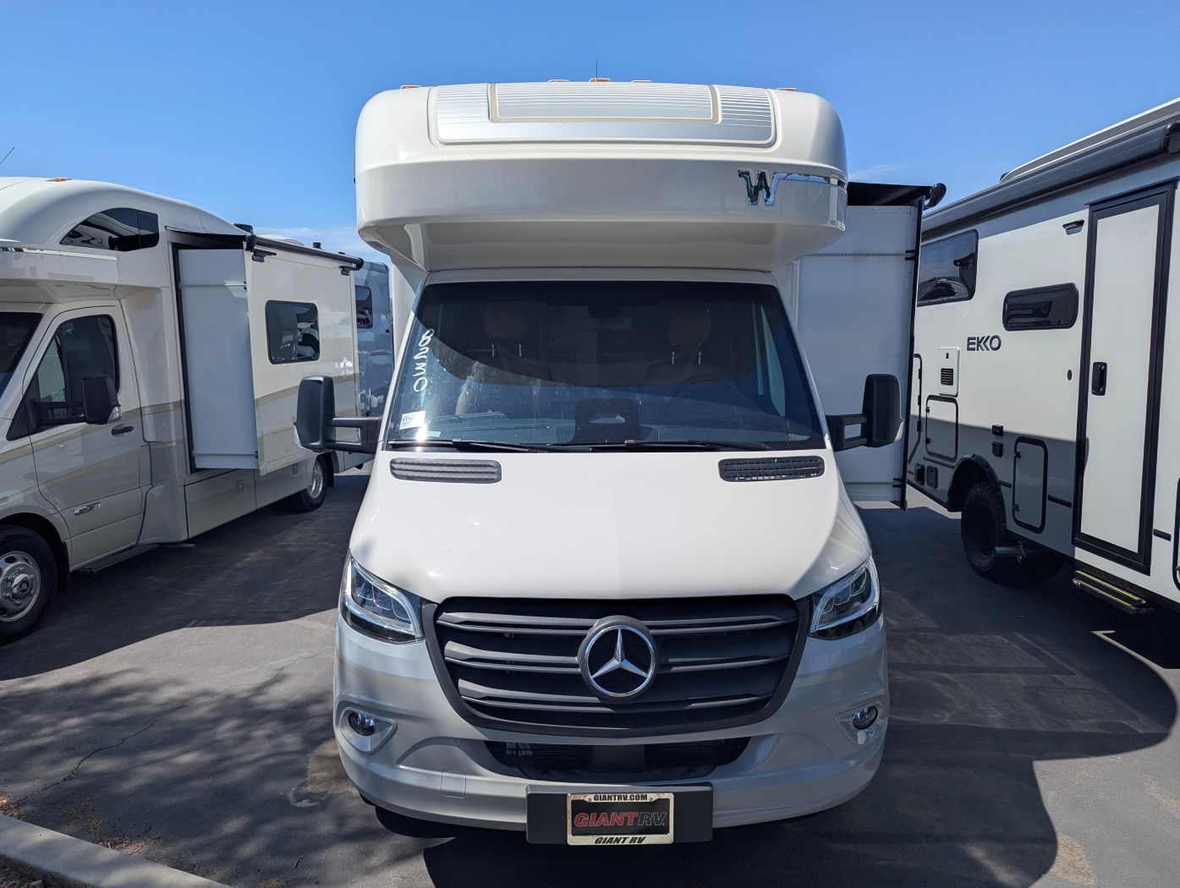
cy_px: 444
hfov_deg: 71.5
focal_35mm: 24
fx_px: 819
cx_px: 590
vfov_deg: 56.9
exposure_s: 1/3236
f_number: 1.85
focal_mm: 6.81
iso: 46
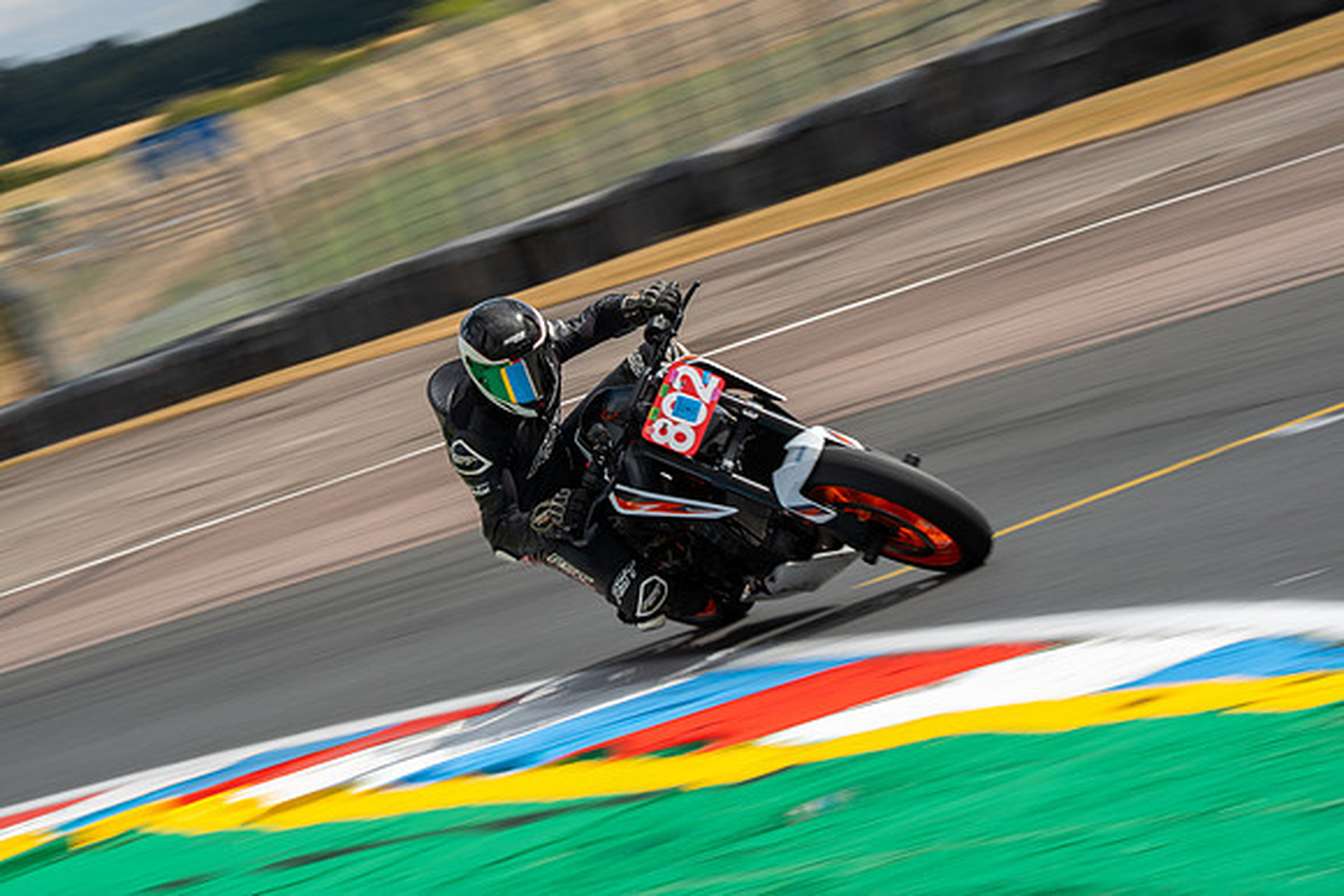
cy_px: 431
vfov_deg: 6.4
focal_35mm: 216
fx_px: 8079
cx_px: 617
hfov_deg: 9.5
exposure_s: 1/80
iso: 125
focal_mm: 200
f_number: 20
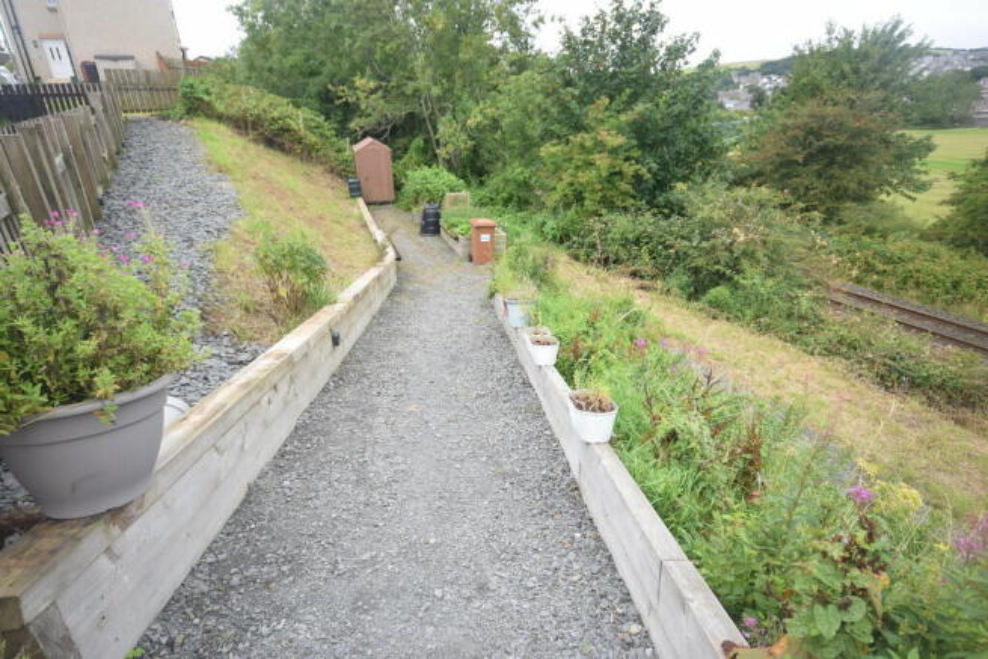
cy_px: 330
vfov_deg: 59.5
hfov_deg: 81.2
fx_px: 576
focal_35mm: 21
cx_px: 494
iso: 400
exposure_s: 1/250
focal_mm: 14
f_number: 8
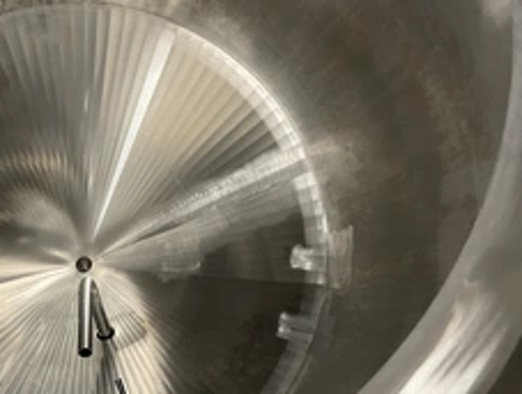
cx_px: 115
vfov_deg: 28.6
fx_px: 770
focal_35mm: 51
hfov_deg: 36.3
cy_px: 233
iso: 160
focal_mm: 3
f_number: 1.8
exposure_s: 1/60
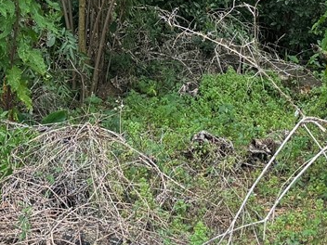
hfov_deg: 18.0
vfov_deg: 13.2
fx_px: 1030
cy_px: -66
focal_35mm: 109
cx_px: 147
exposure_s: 1/121
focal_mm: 6.76
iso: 100
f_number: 1.78
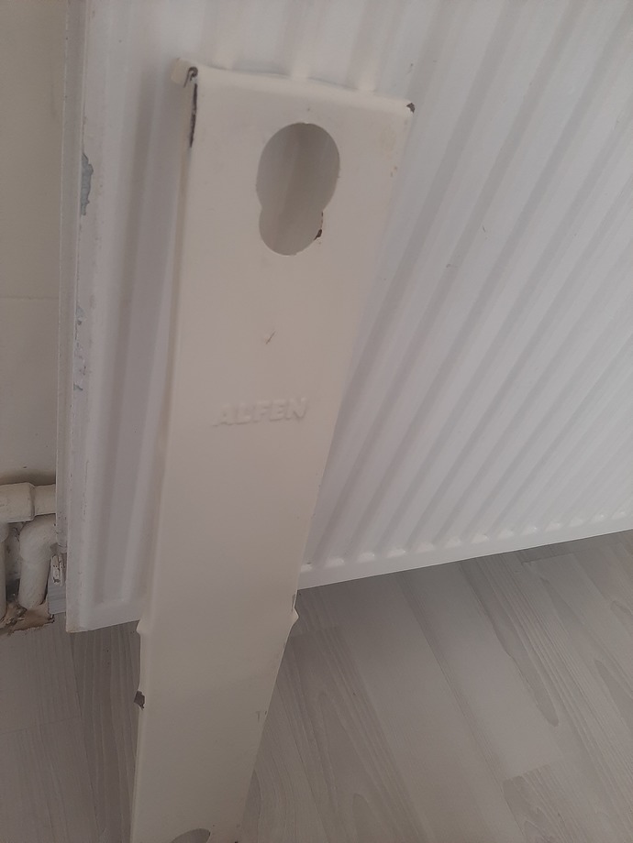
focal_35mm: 27
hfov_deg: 51.4
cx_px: 316
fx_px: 658
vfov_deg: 65.3
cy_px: 422
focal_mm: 3.93
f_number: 1.7
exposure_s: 1/25
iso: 160
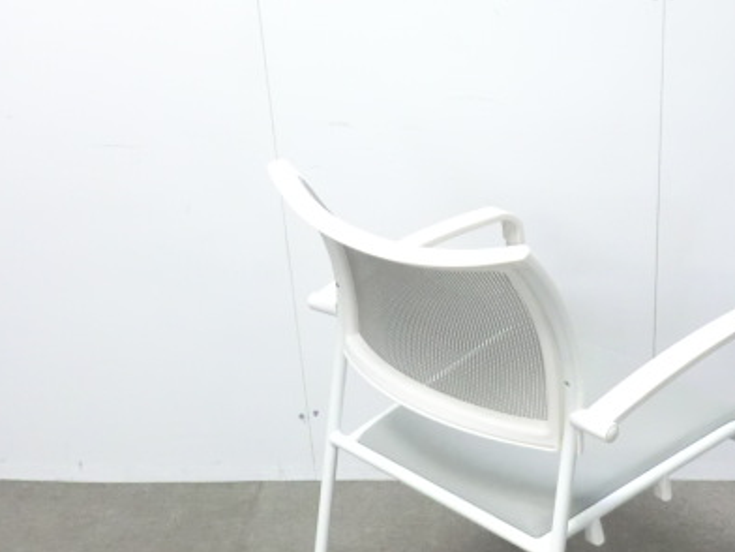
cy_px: 376
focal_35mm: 62
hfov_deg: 30.7
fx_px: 1316
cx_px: 553
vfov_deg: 23.5
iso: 800
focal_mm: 6.9
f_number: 3.9
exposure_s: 1/30
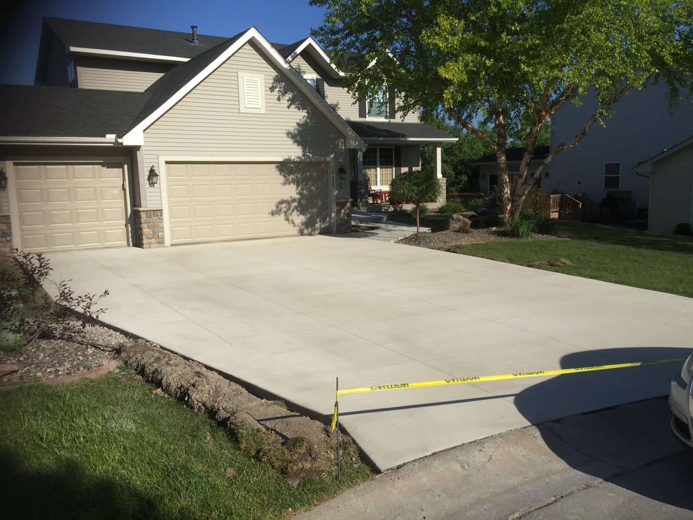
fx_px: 581
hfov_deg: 61.7
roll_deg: +1.9
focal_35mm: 29
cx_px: 346
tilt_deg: -7.0
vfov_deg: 48.2
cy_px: 260
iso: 32
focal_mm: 4.15
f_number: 2.2
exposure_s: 1/1883
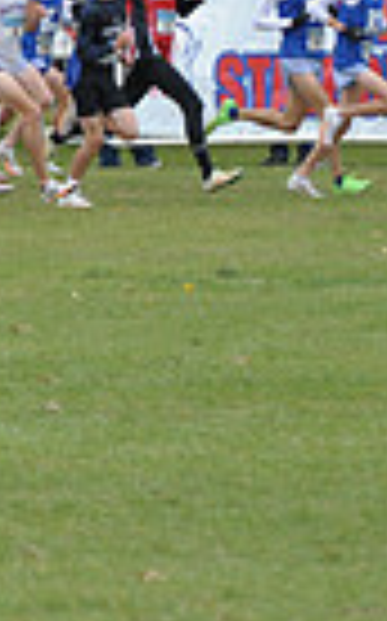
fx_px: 11939
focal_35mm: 706
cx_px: -819
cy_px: 108
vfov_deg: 3.0
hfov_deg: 1.8
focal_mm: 165
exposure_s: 1/800
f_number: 6.3
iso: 1000
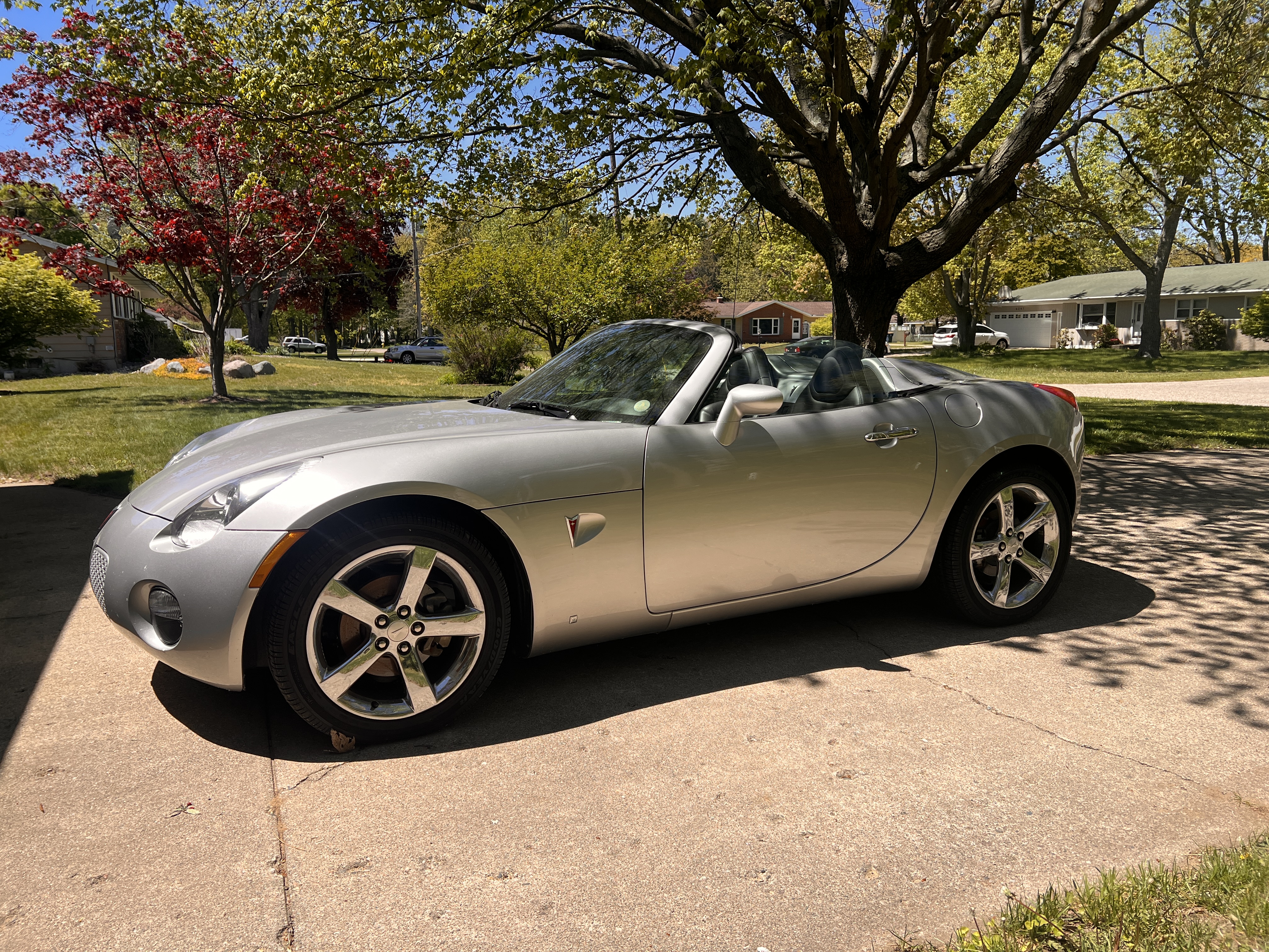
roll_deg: +0.4
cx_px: 634
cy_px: 476
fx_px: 953
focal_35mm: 26
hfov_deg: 67.3
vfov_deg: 53.1
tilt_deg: -7.7
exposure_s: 1/3077
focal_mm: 5.7
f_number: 1.5
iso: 50
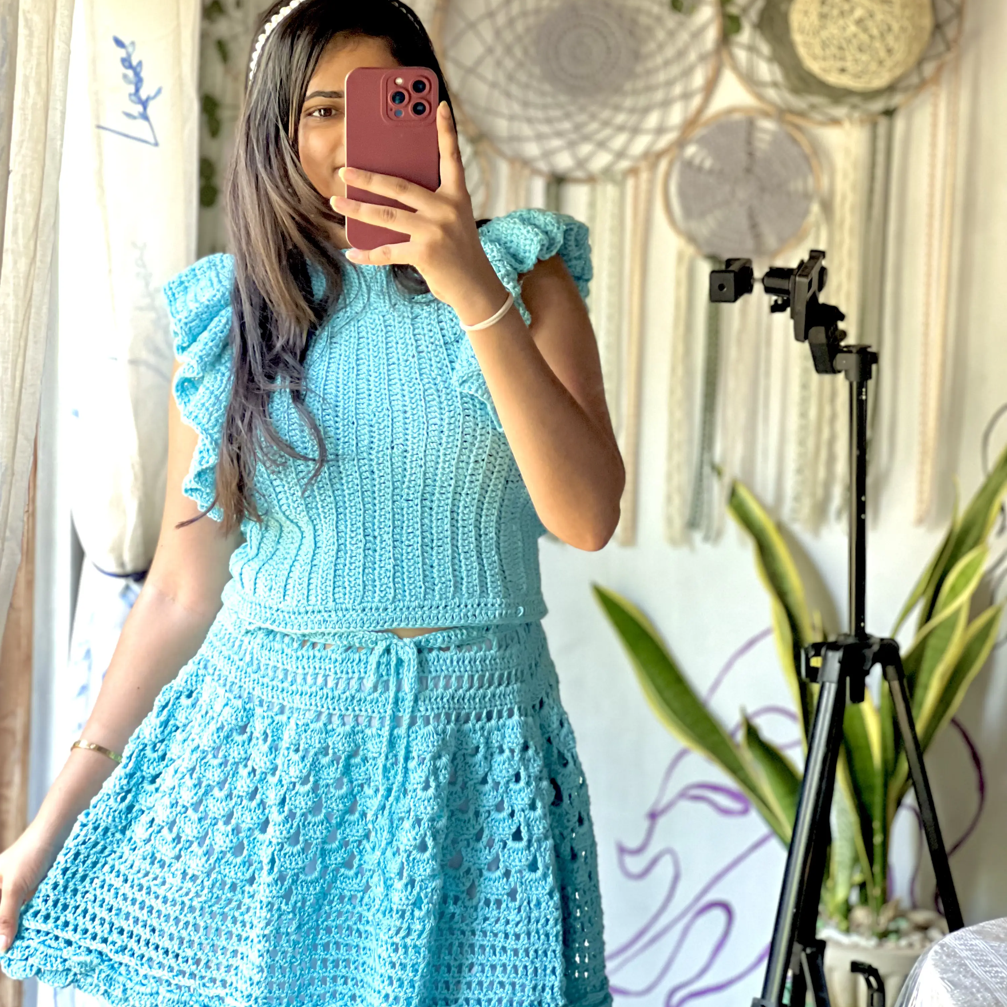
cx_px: 503
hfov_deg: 19.1
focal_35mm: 91
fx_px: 2995
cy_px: 470
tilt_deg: -7.1
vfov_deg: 19.1
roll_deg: -2.1
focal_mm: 9
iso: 200
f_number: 2.8
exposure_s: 1/40
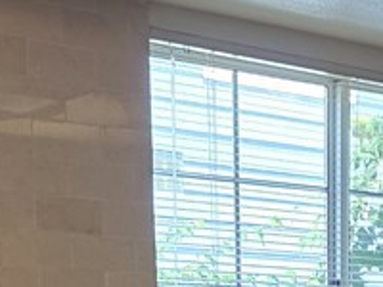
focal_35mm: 118
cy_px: 595
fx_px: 1306
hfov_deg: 15.7
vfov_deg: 11.2
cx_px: 523
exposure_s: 1/120
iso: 100
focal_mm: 6.3
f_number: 1.7
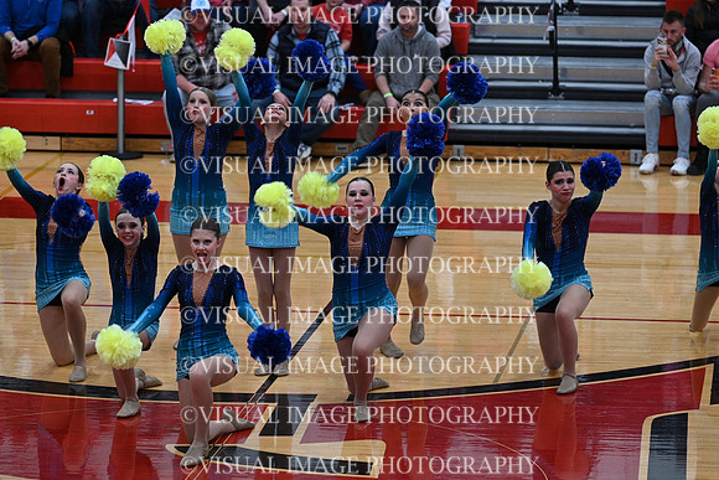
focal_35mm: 180
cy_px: 240
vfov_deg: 7.6
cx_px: 360
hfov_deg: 11.4
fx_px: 3596
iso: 4000
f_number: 4
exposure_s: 1/400
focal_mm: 180
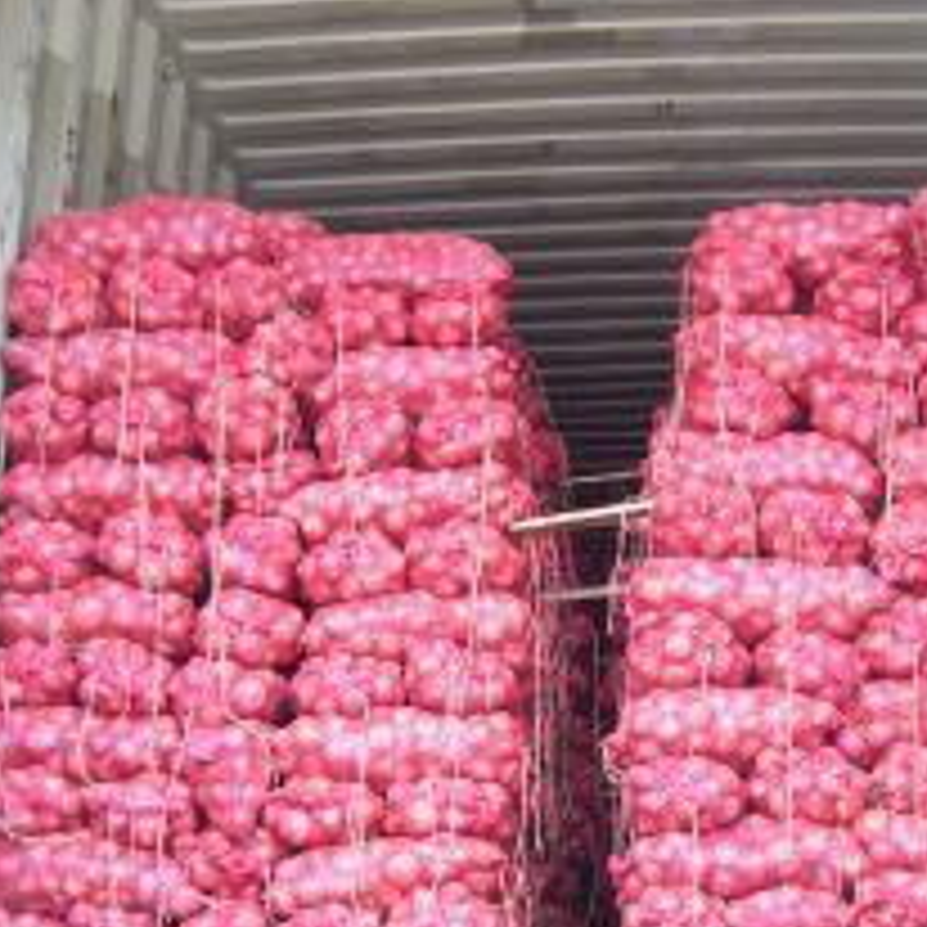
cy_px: 547
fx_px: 1636
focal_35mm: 54
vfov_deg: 31.6
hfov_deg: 31.4
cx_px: 616
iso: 80
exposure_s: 1/125
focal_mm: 6
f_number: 2.7
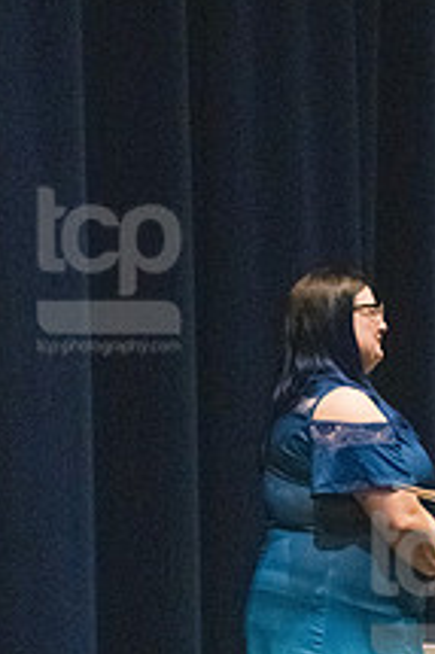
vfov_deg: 5.7
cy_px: 593
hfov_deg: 3.8
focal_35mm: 364
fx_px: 6608
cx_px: 443
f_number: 3.2
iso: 10000
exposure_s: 1/400
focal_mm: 116
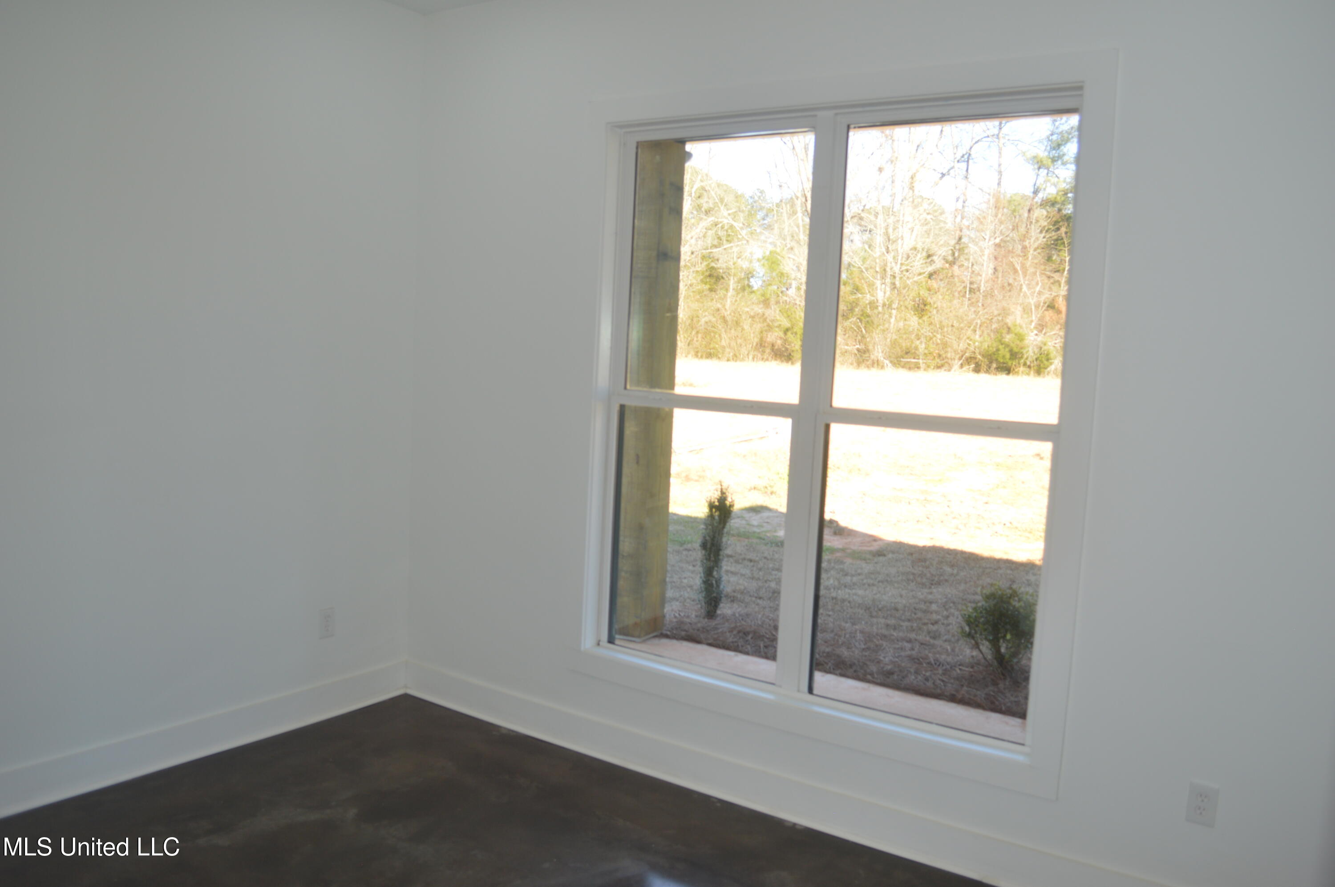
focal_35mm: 27
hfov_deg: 67.4
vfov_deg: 47.8
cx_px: 668
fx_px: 1000
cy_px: 444
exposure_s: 1/125
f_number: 4
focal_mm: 18
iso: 125
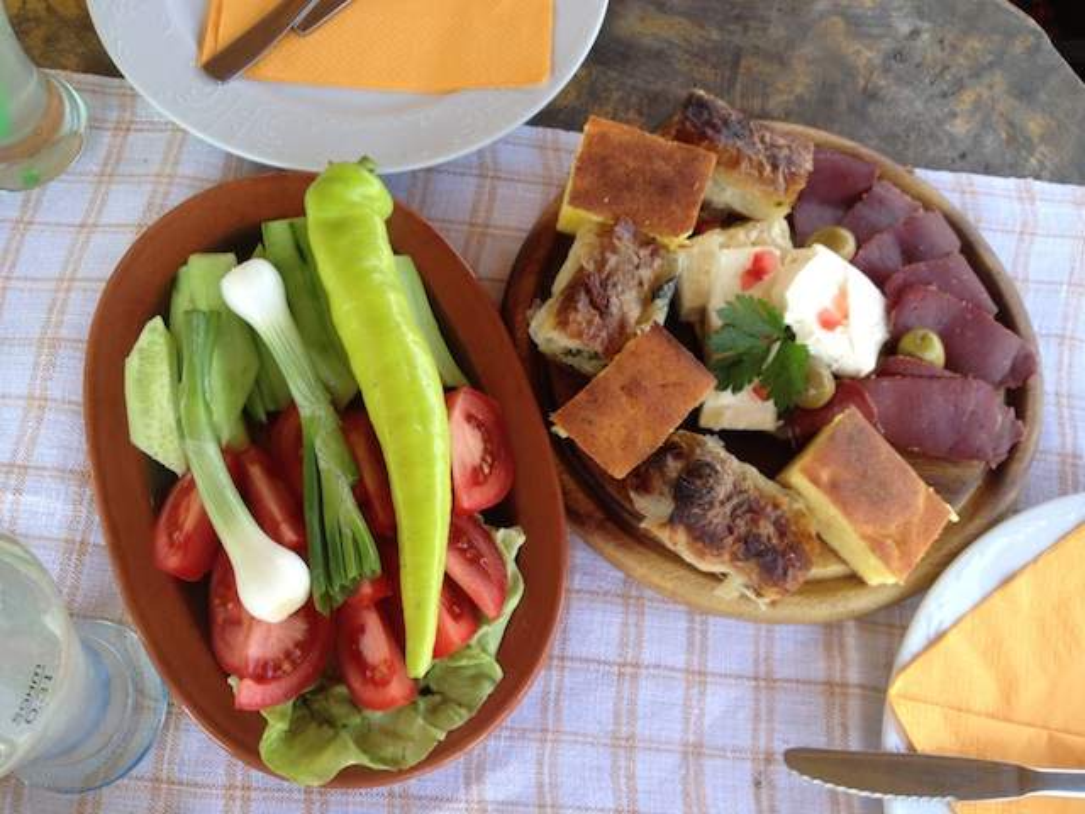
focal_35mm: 35
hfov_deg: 52.6
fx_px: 1097
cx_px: 542
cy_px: 407
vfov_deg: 40.7
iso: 64
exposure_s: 1/121
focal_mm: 4.28
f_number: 2.4
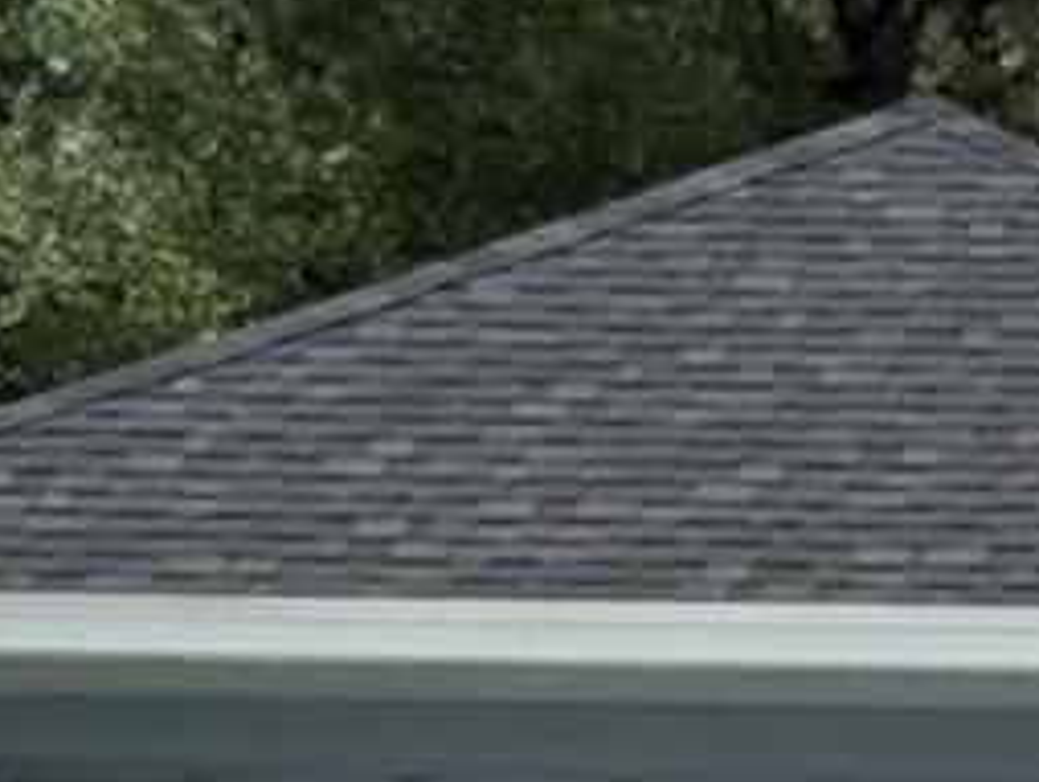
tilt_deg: -4.6
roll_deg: -0.2
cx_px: 2442
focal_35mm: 302
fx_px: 9073
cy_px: 2031
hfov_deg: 6.3
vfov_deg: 4.8
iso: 64
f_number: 1.78
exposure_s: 1/7143
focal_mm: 6.76
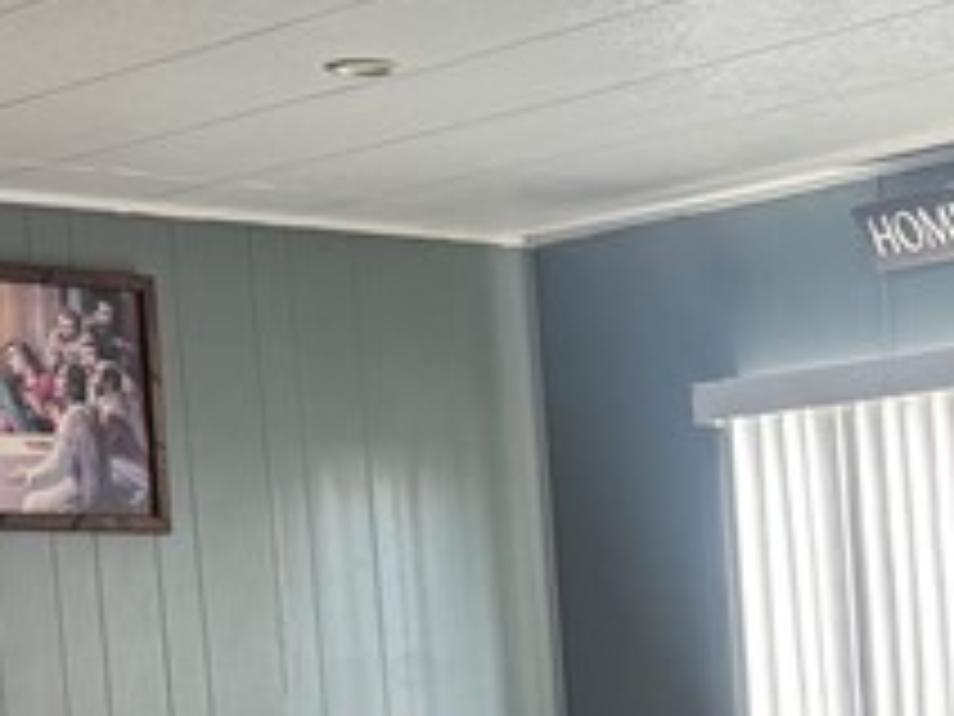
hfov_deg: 16.4
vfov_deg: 12.3
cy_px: 982
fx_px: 3197
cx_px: 1066
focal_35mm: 116
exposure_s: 1/66
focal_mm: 6.76
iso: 200
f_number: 1.78
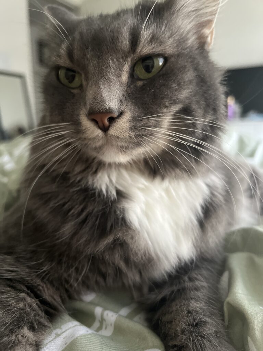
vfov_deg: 67.3
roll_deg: +1.4
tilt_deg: -8.0
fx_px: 263
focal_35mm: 26
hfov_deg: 53.1
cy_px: 176
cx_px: 132
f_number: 1.5
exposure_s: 1/42
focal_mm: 5.7
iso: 500
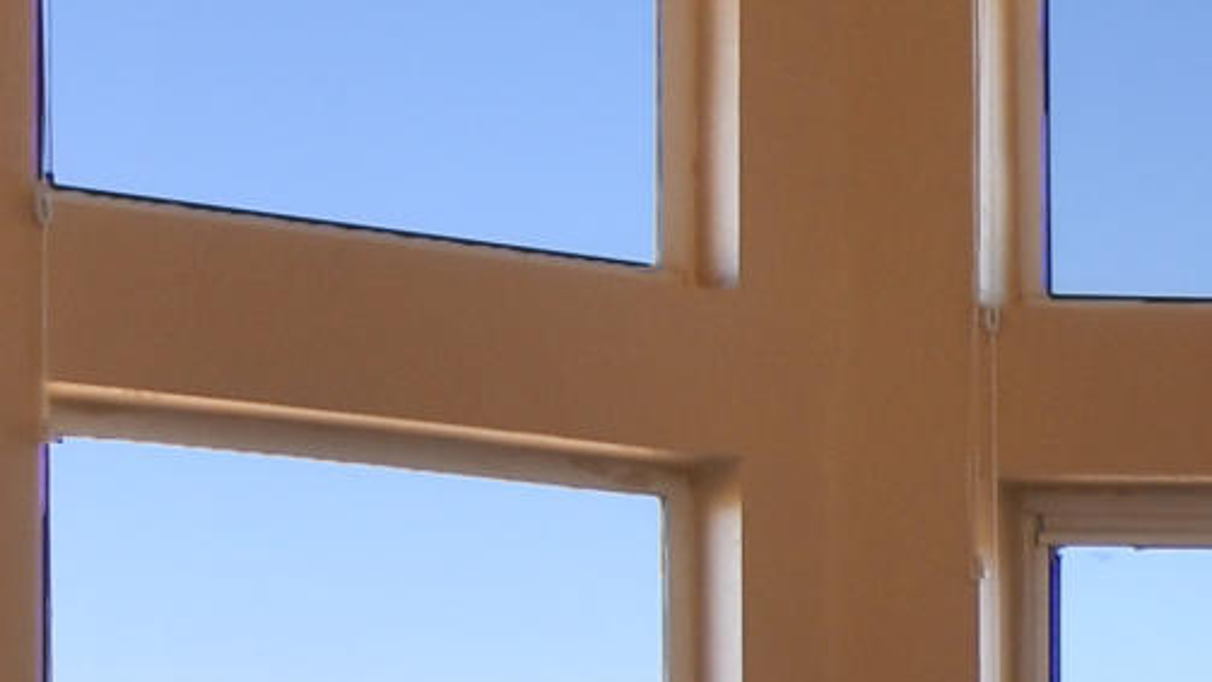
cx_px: 3306
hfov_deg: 11.0
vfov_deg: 7.8
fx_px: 4821
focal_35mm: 150
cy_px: 1215
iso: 160
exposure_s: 1/125
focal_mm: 16
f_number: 5.6
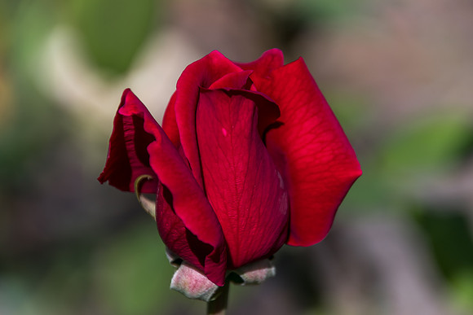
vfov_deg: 2.3
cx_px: 236
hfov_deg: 3.4
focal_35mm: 600
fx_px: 7885
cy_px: 158
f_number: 6.3
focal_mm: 400
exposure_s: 1/1000
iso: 100
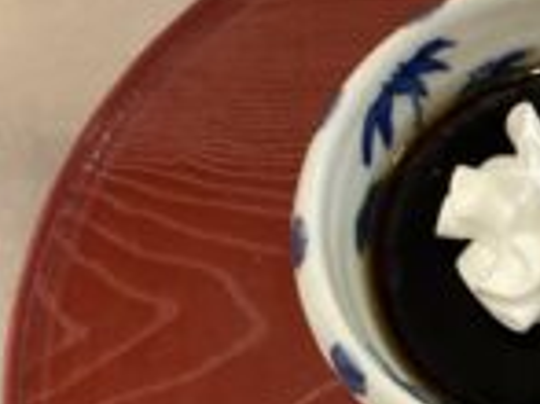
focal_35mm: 79
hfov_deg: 23.5
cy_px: 314
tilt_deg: -72.0
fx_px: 1231
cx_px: 568
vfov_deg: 18.5
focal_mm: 3.3
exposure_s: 1/40
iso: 400
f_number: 2.4
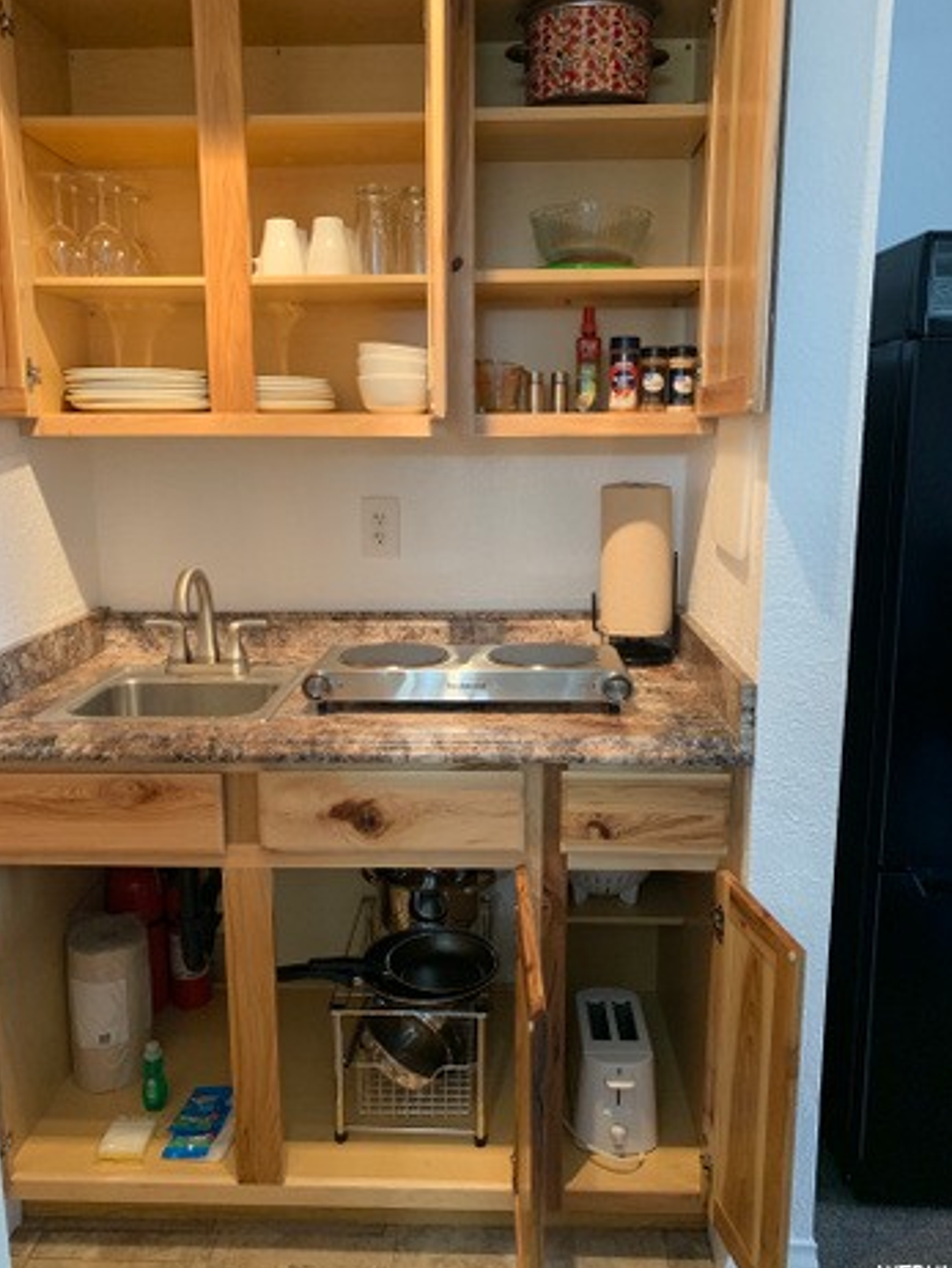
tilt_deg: -9.5
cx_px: 472
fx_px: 989
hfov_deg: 51.4
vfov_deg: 65.3
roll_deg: -0.2
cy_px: 626
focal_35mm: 27
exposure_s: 1/60
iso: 250
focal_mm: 4.25
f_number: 1.8
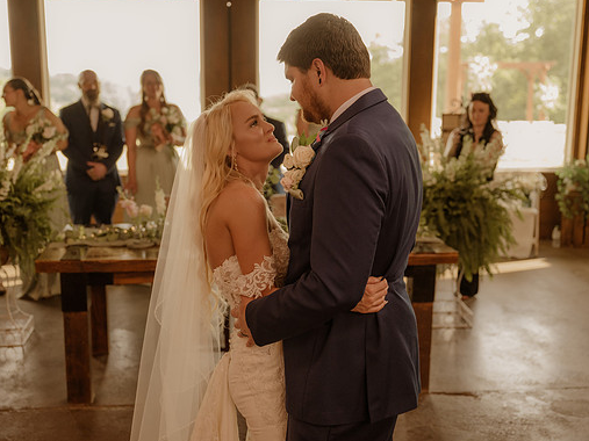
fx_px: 748
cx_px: 287
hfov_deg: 43.0
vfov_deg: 32.9
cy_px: 219
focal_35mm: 44
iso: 1000
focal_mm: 40
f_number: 2.8
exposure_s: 1/250
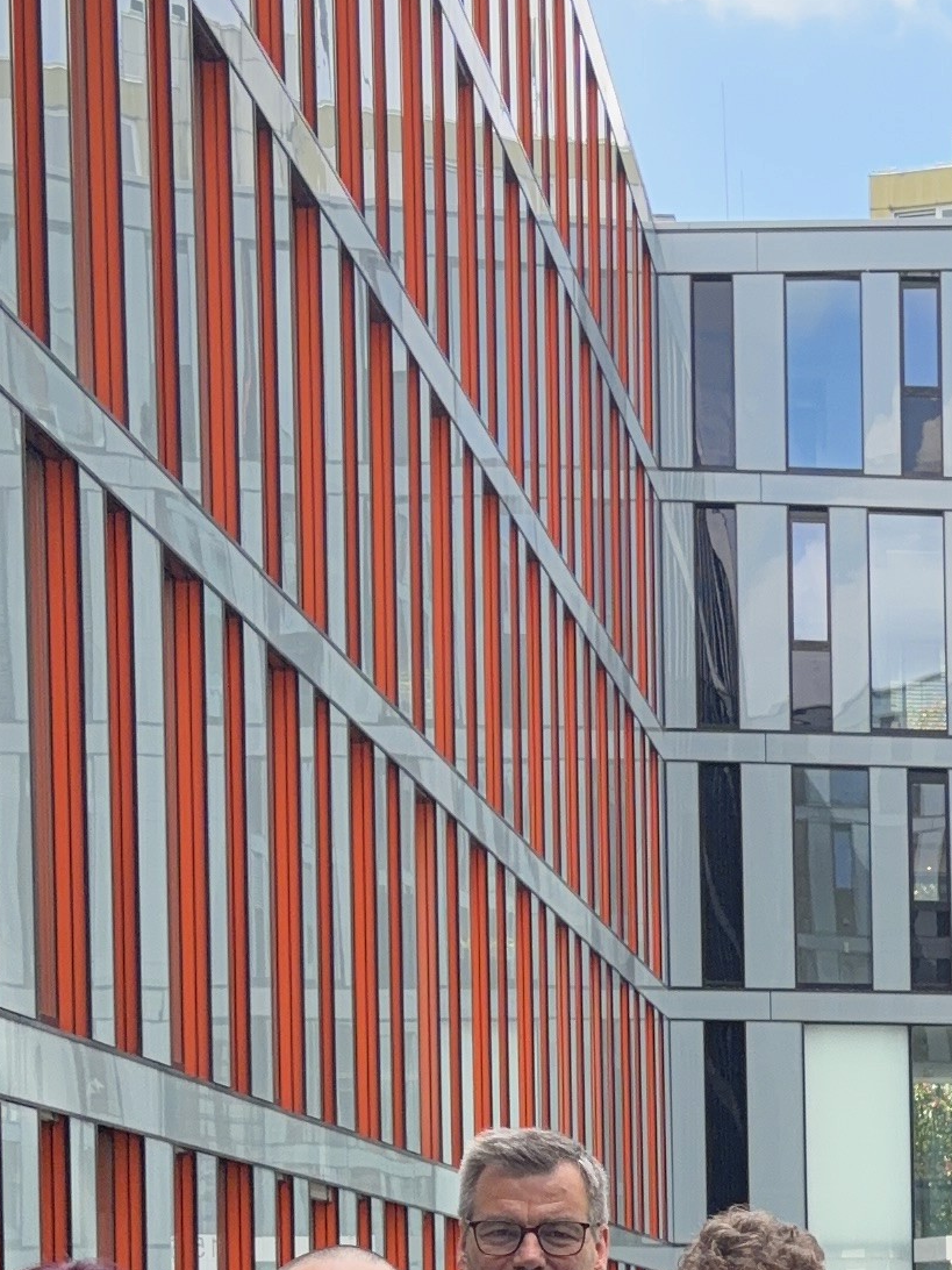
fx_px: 3520
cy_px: 1462
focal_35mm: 96
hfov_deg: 14.2
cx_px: 1509
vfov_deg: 19.4
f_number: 1.6
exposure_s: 1/830
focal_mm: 5.96
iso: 64
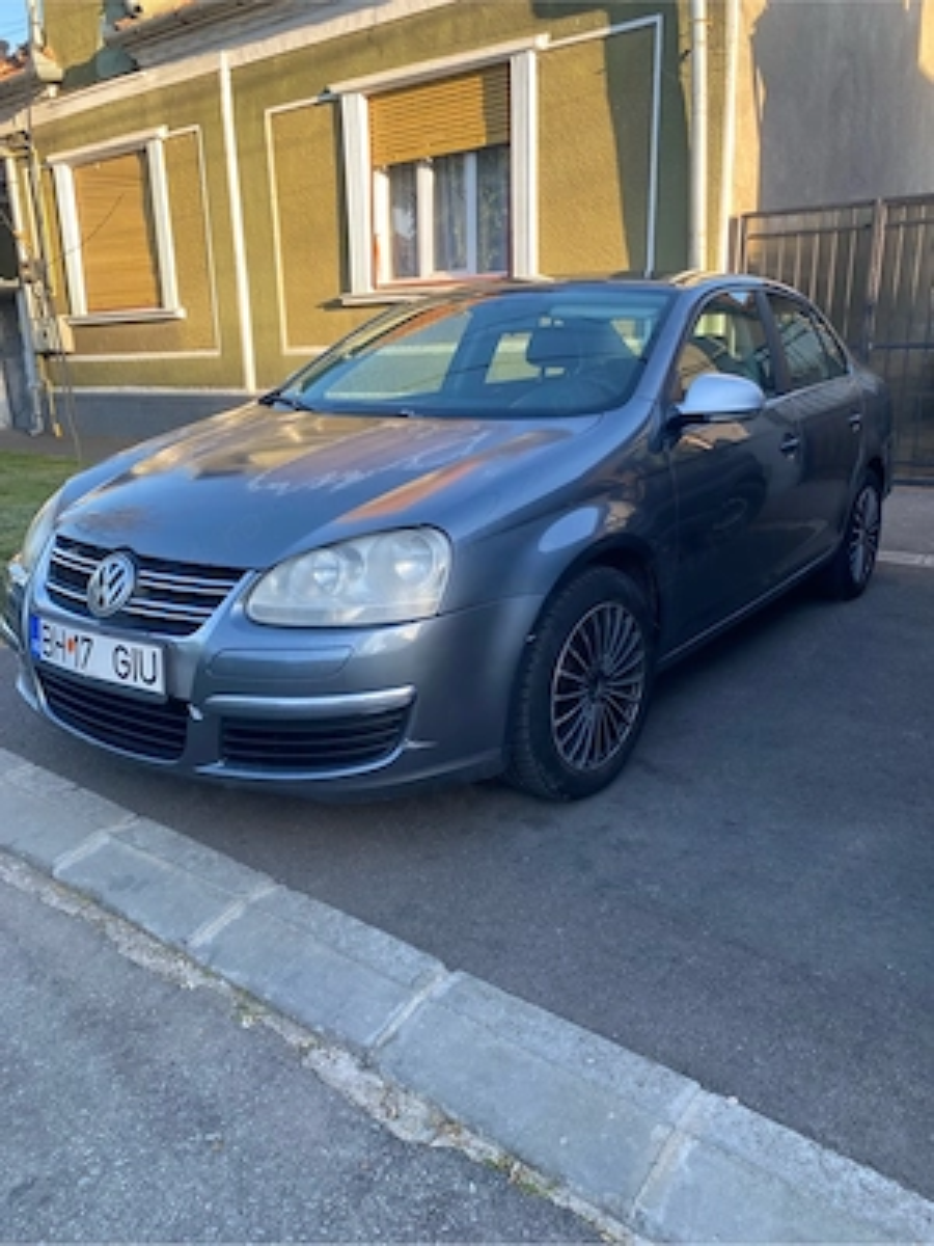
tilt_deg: -15.6
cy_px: 623
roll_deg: +1.6
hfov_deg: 53.1
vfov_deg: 67.3
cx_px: 467
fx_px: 935
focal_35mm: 26
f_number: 1.8
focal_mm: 4.25
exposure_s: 1/180
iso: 32
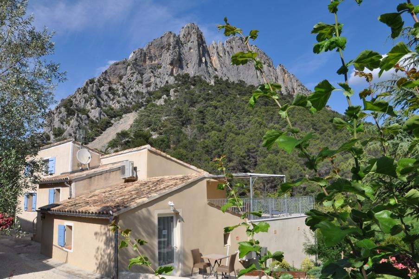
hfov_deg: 67.4
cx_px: 210
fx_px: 314
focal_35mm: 27
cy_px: 140
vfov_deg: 47.8
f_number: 13
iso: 200
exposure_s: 1/160
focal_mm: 18
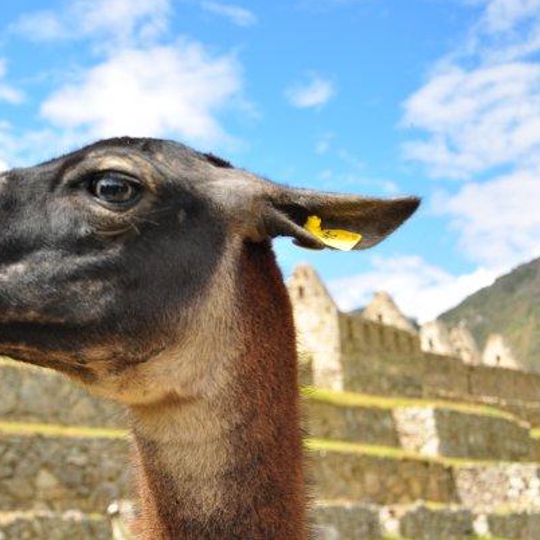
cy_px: 269
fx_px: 1094
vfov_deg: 27.7
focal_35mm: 62
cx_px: 181
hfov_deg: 27.6
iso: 320
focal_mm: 32
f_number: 5
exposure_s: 1/800
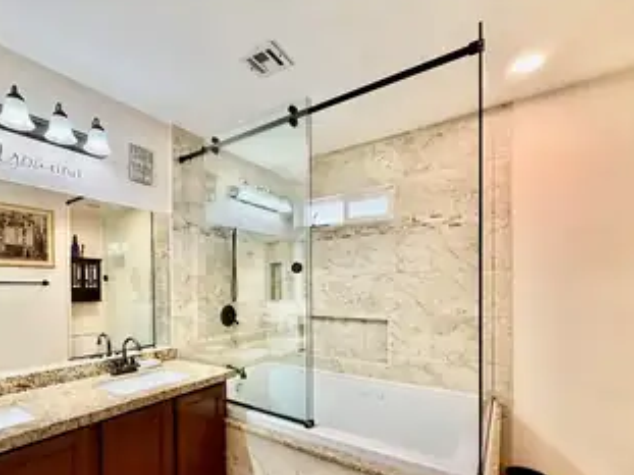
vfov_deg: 70.7
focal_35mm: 18
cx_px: 271
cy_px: 287
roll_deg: +0.3
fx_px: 330
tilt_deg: +0.3
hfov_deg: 87.2
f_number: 2.2
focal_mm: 2.22
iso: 250
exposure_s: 1/120
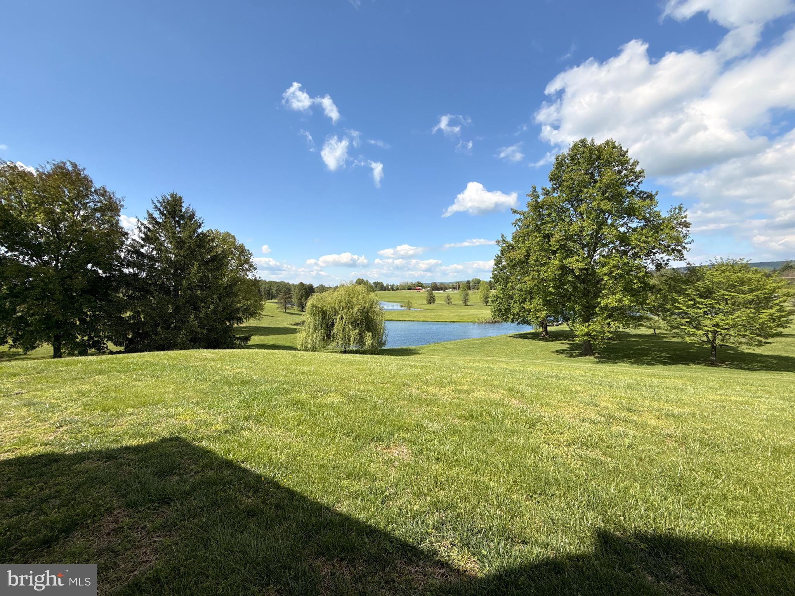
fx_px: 322
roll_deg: +0.1
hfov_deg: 102.1
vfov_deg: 85.7
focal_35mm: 14
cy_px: 298
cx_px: 398
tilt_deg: -0.9
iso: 50
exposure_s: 1/2165
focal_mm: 2.22
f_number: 2.2
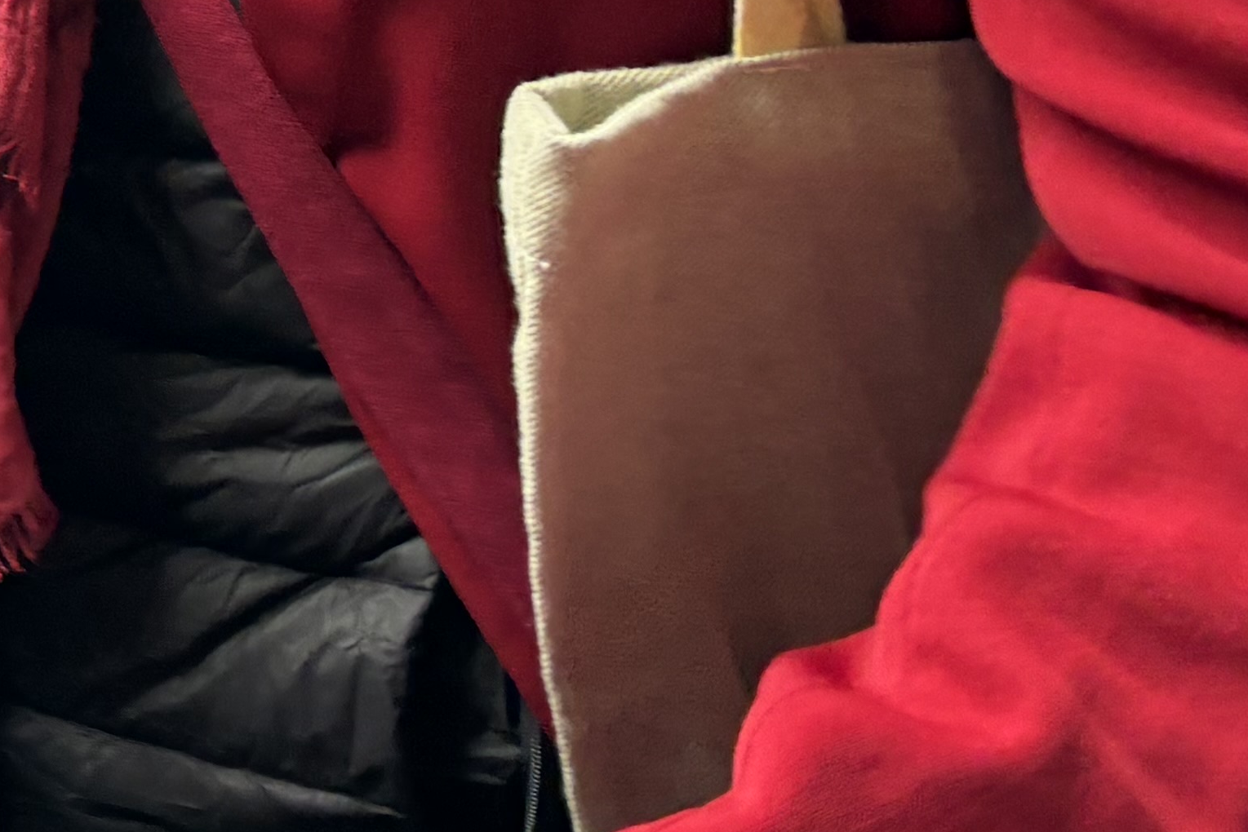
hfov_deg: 18.0
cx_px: -636
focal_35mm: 101
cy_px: -534
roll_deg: -3.5
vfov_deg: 12.6
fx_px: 3502
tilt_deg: -3.5
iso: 80
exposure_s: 1/121
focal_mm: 5.96
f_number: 1.6
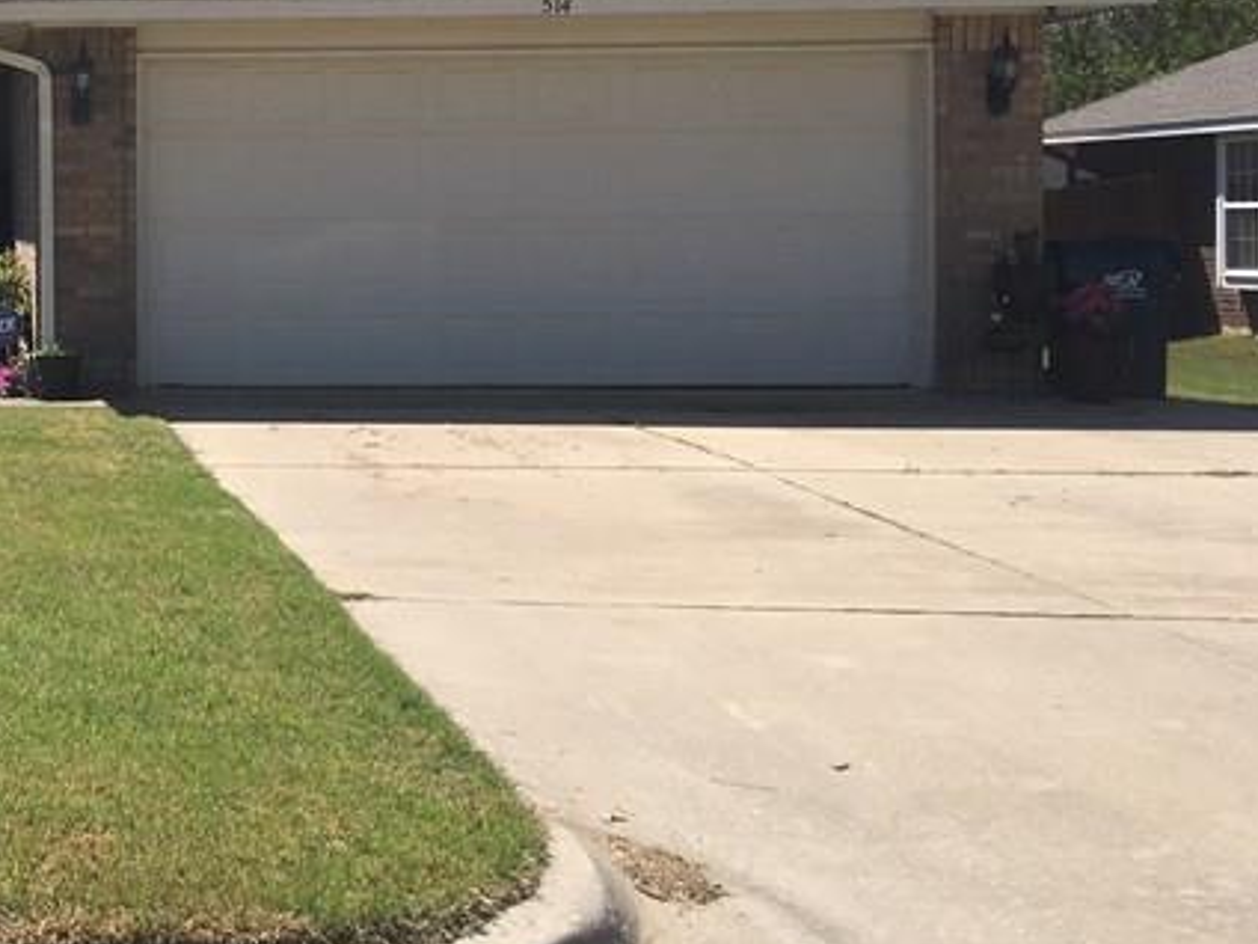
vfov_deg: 20.9
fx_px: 2544
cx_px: -196
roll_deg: -0.3
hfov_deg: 25.3
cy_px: 264
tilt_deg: -0.8
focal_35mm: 70
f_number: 2.2
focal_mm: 4.15
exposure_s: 1/1603
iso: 25
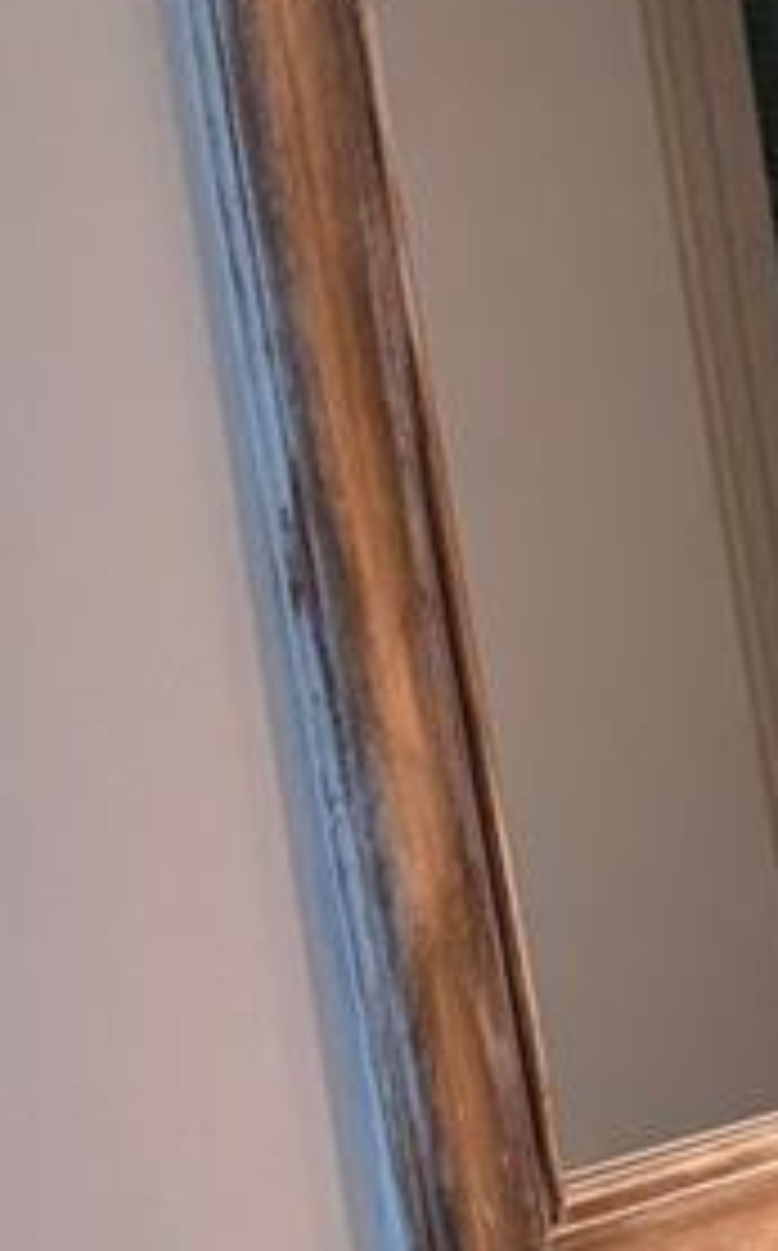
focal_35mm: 110
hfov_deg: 10.8
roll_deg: +4.7
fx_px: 3743
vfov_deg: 18.2
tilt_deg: -18.0
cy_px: 1408
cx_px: 1592
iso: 80
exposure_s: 1/120
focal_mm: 6.76
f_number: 1.78
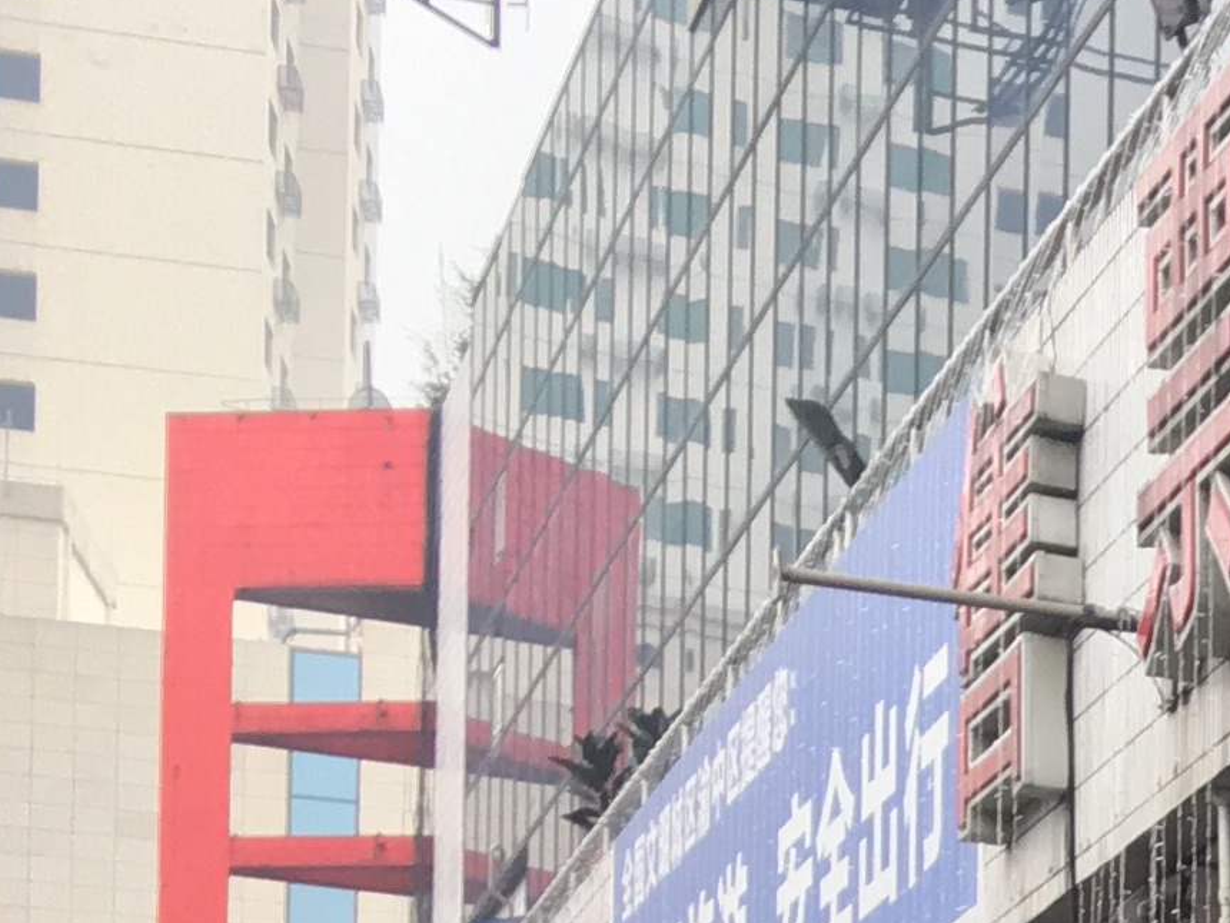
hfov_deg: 12.3
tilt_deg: -1.8
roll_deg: -2.0
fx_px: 4832
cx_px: 2710
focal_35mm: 136
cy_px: 2039
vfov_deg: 9.9
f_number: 2.2
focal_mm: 4.15
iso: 40
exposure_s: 1/100
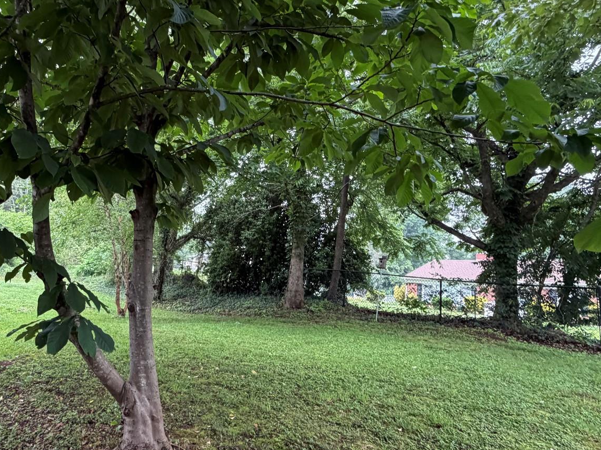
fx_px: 434
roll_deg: -5.9
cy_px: 222
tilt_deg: +12.0
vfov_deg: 54.9
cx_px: 194
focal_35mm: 25
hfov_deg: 67.3
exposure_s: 1/119
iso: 320
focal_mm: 2.22
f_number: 2.2
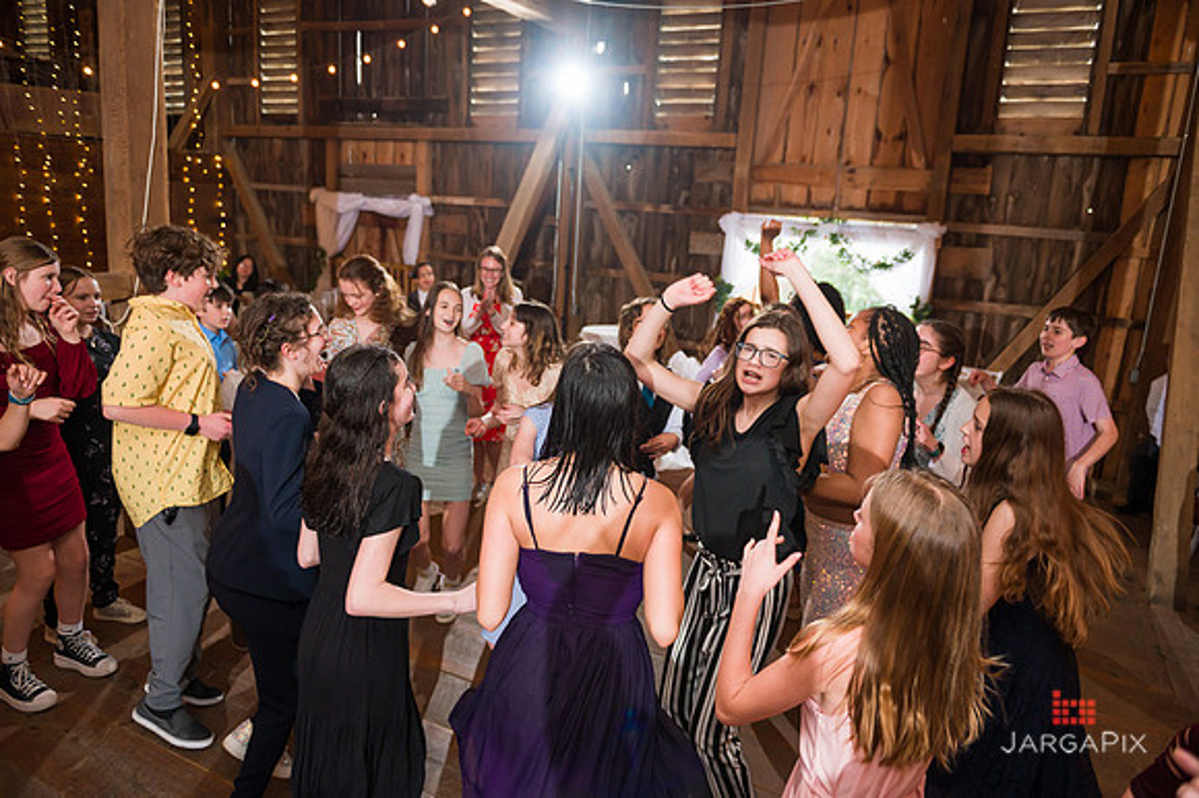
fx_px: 799
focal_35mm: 24
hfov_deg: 73.8
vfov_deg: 53.1
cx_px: 600
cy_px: 399
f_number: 3.2
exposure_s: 1/200
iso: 1600
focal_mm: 24
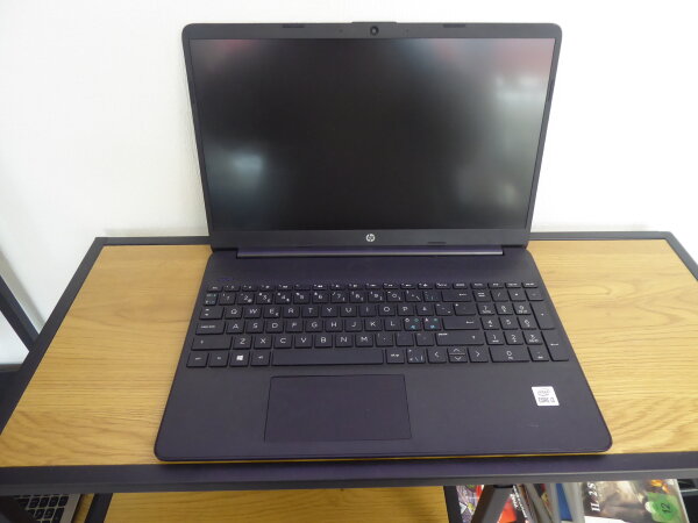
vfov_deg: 54.9
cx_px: 349
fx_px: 504
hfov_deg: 69.4
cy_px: 262
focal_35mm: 25
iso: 400
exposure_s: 1/30
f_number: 3.3
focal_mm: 4.3
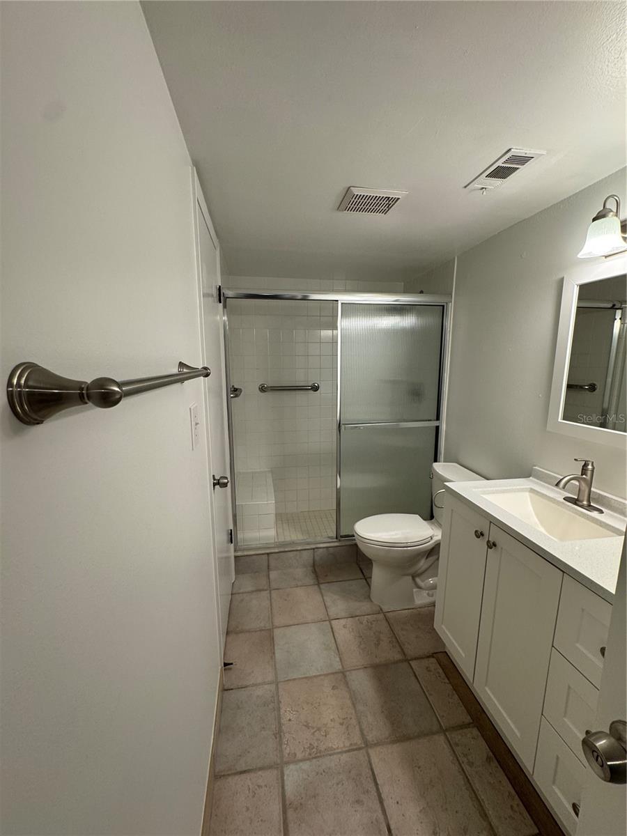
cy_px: 418
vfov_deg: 102.1
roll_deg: +0.1
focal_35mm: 14
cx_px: 314
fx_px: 338
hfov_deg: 85.7
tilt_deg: -10.4
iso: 160
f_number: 2.2
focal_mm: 2.22
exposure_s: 1/120
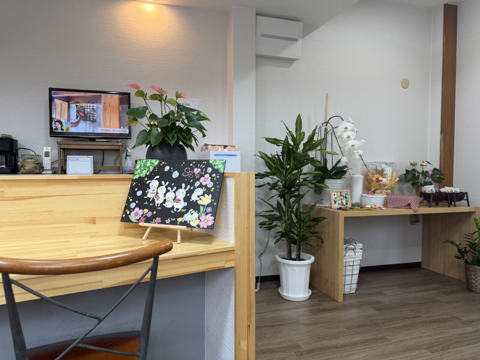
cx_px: 240
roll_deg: +0.3
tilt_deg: -1.8
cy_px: 180
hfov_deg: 71.6
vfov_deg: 56.8
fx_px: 333
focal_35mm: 24
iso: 160
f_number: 1.78
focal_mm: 6.76
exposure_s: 1/120
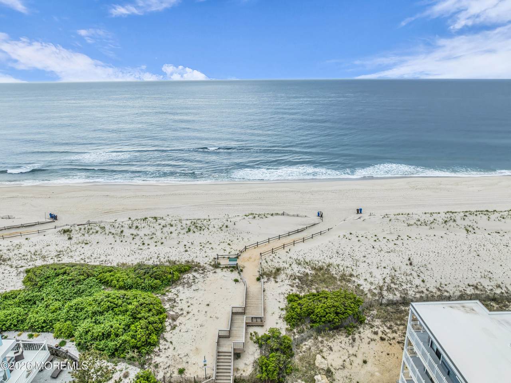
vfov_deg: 56.8
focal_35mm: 24
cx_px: 256
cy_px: 192
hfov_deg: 71.6
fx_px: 354
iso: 110
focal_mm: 12.29
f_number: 2.8
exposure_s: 1/640
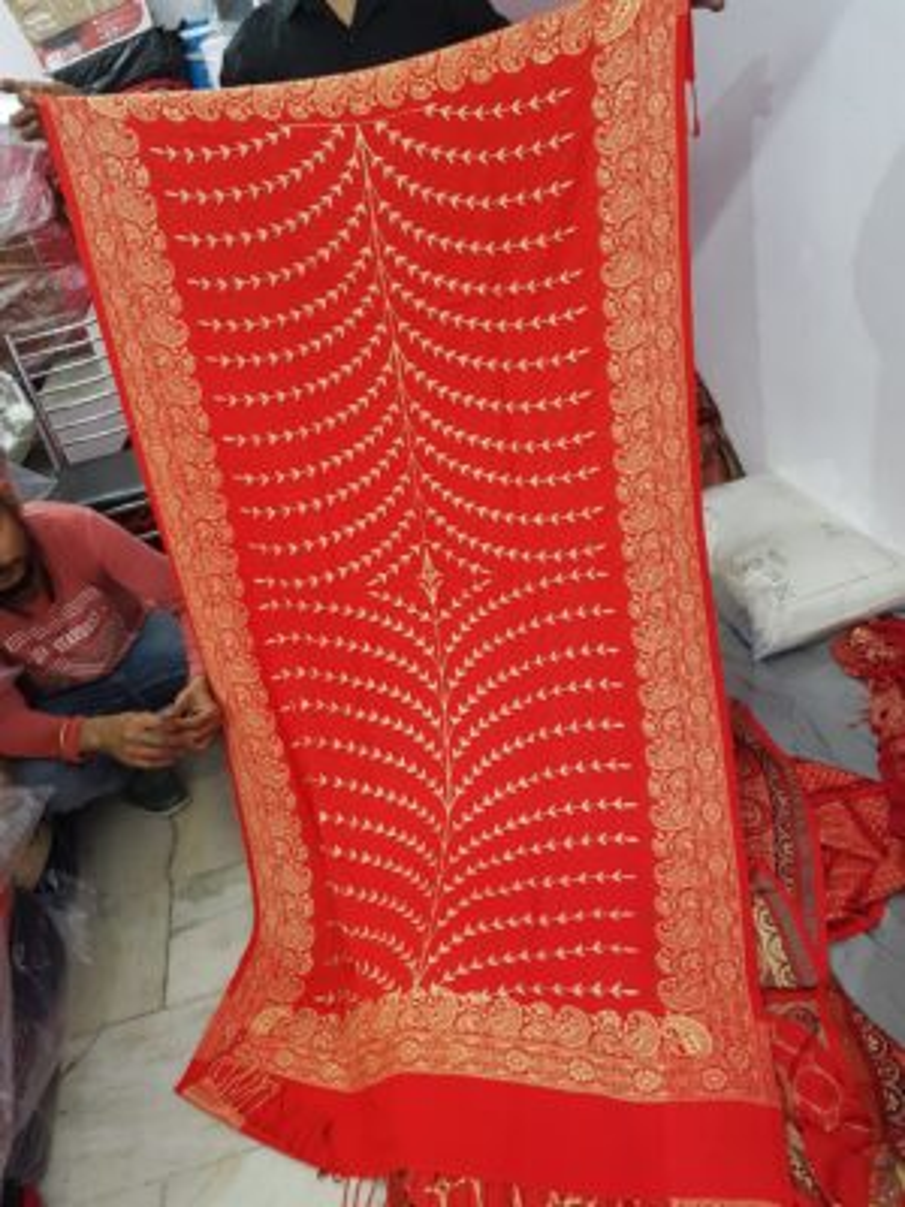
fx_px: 906
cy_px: 604
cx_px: 452
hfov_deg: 53.1
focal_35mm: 26
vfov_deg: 67.3
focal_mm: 4.2
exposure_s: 1/20
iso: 200
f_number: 1.7
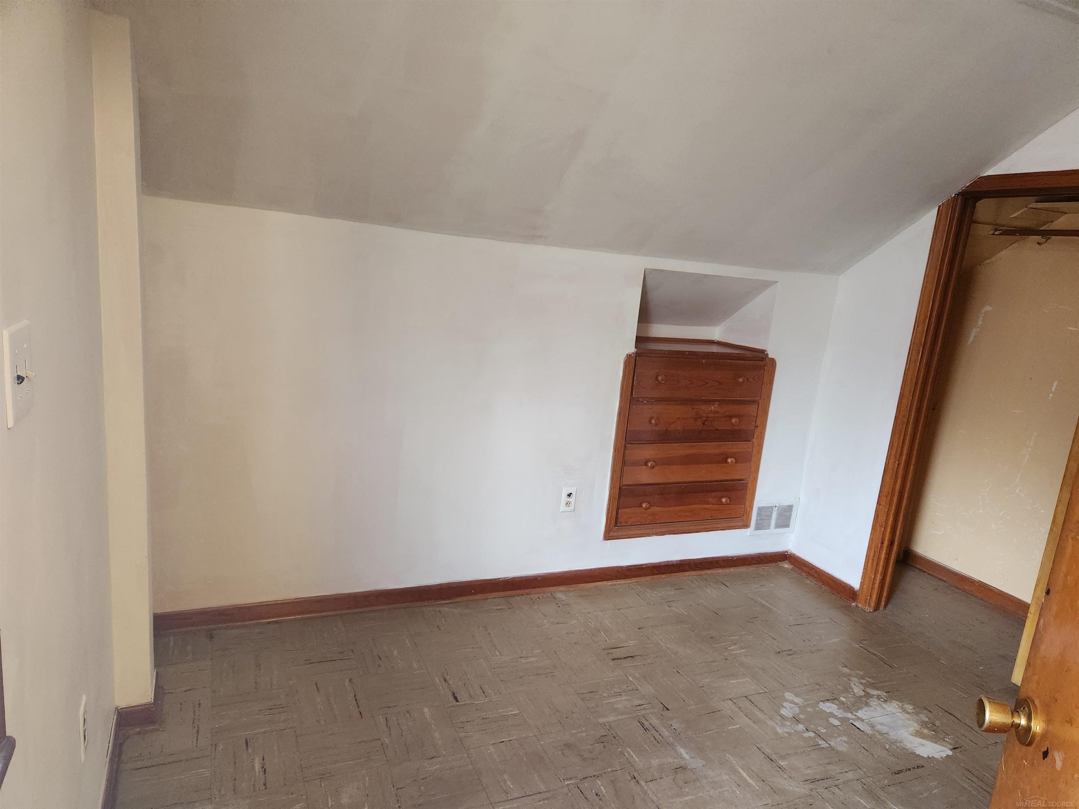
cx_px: 540
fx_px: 717
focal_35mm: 23
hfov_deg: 73.9
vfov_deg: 58.9
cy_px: 404
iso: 1000
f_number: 1.8
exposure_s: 1/120
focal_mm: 5.4
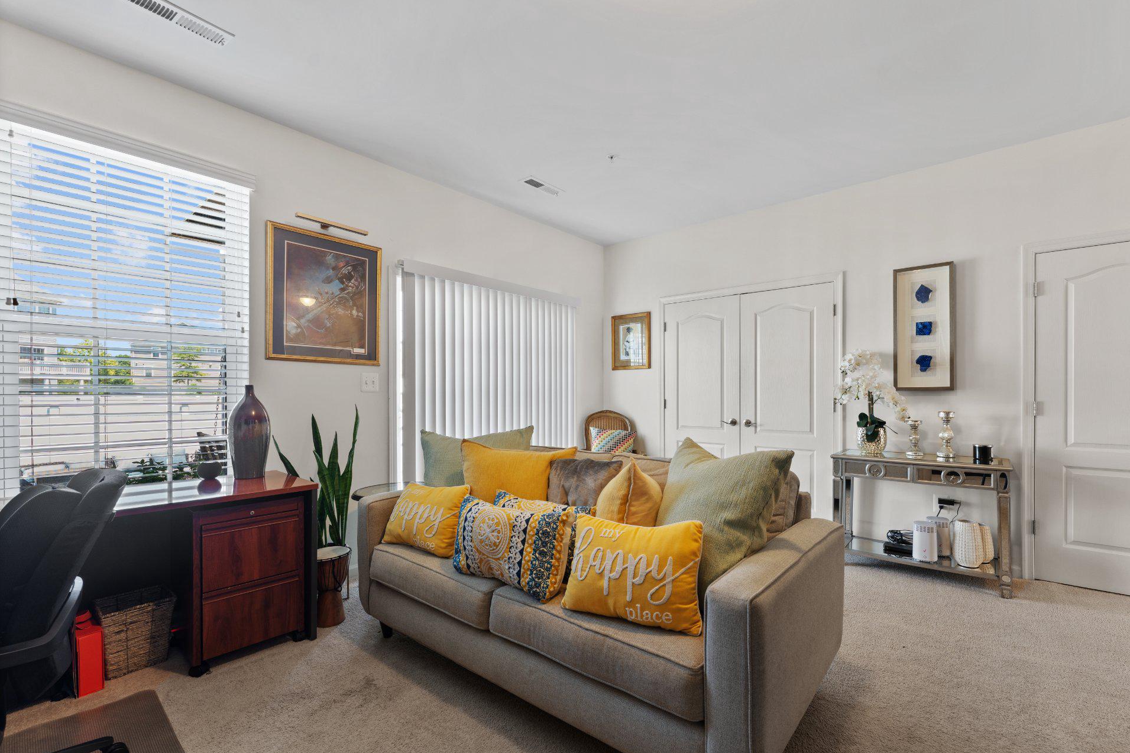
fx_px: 471
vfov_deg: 77.2
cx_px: 605
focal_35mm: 15
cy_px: 402
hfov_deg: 100.2
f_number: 8
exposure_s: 1/3
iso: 100
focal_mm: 14
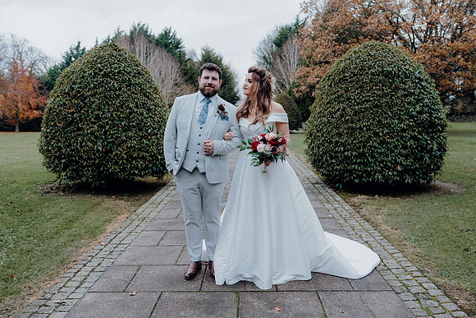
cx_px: 238
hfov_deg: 57.2
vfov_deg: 40.0
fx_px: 436
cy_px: 159
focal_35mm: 33
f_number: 3.5
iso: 4000
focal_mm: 33
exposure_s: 1/200
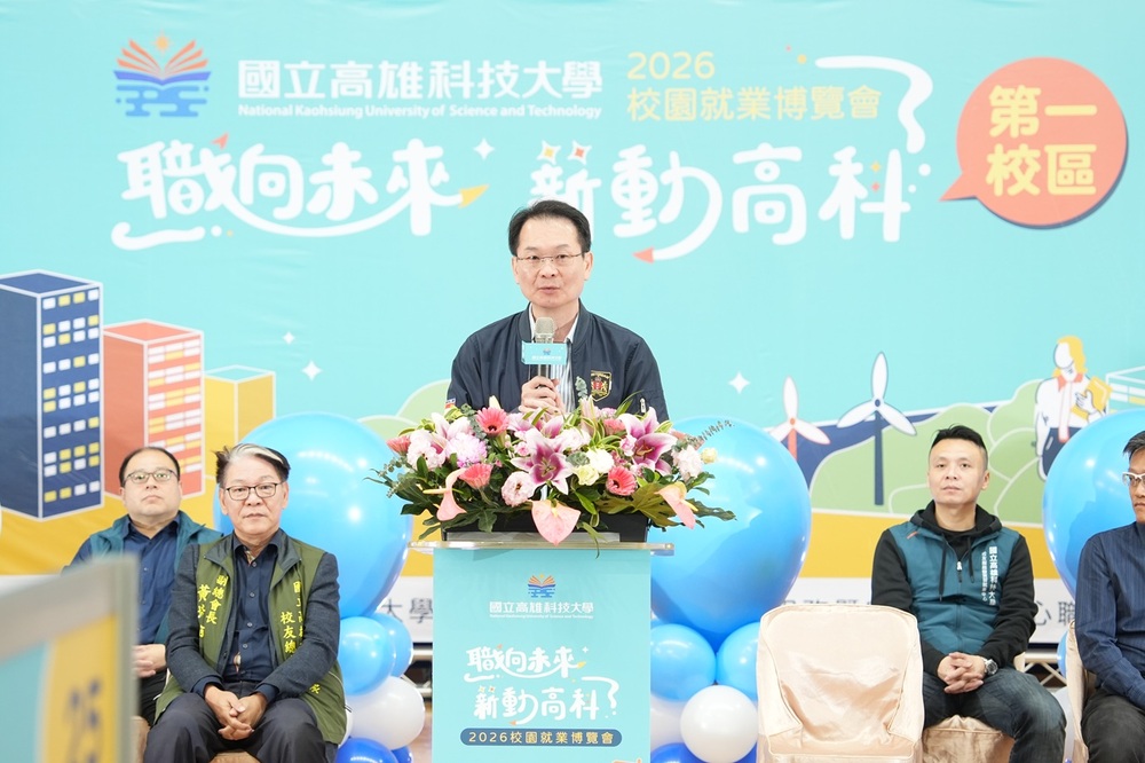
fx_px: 2989
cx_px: 572
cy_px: 382
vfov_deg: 14.5
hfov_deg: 21.7
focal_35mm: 94
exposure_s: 1/200
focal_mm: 63
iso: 1000
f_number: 2.8
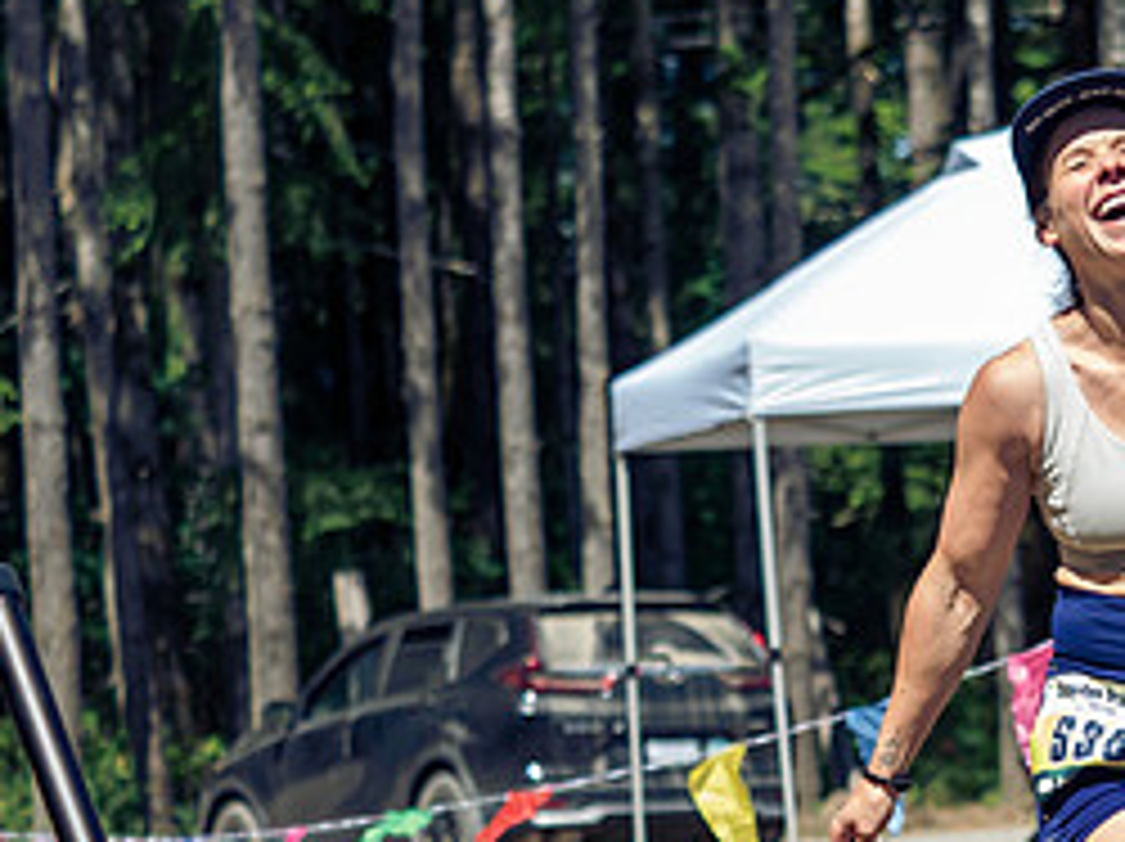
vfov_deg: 6.6
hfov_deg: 8.8
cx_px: 1197
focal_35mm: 223
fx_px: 7240
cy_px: 628
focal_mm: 48
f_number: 2.8
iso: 80
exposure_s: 1/1000
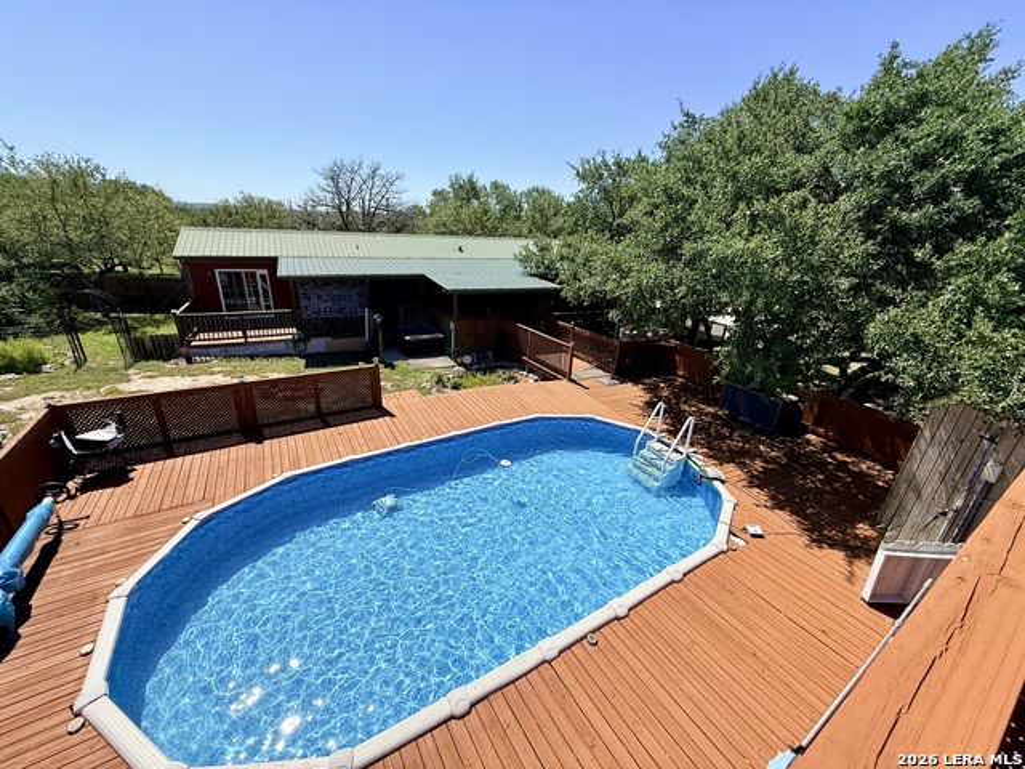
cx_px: 512
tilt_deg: -21.2
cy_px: 384
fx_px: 415
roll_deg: -3.1
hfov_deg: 102.1
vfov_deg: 85.7
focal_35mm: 14
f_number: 2.2
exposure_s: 1/1848
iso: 50
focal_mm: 2.22
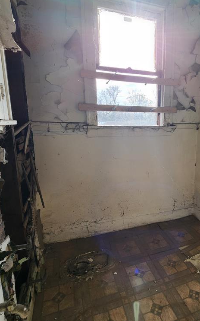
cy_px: 161
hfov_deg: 60.4
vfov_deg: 88.0
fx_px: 166
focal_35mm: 19
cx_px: 136
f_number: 2.2
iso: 50
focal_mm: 2.2
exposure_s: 1/120
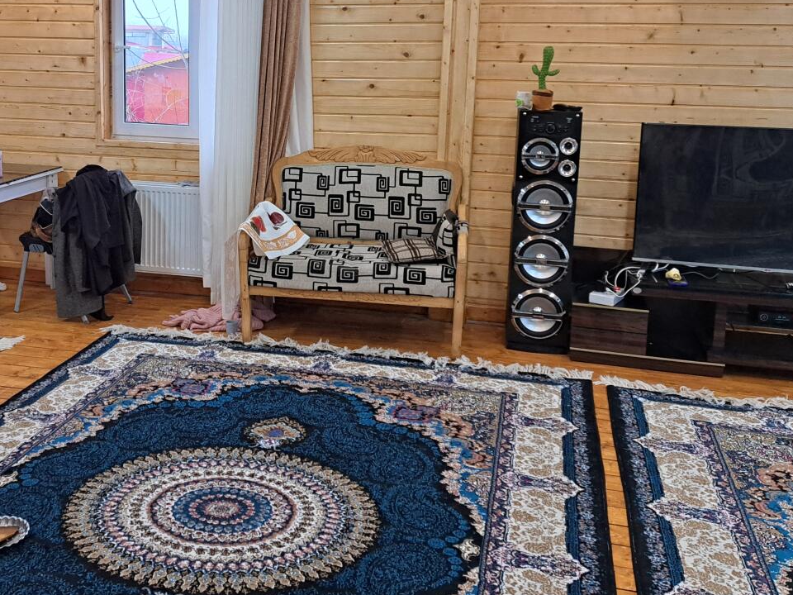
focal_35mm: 40
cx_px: 264
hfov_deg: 46.1
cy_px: 169
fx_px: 916
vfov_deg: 35.4
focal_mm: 5.23
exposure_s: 1/50
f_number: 1.8
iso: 320
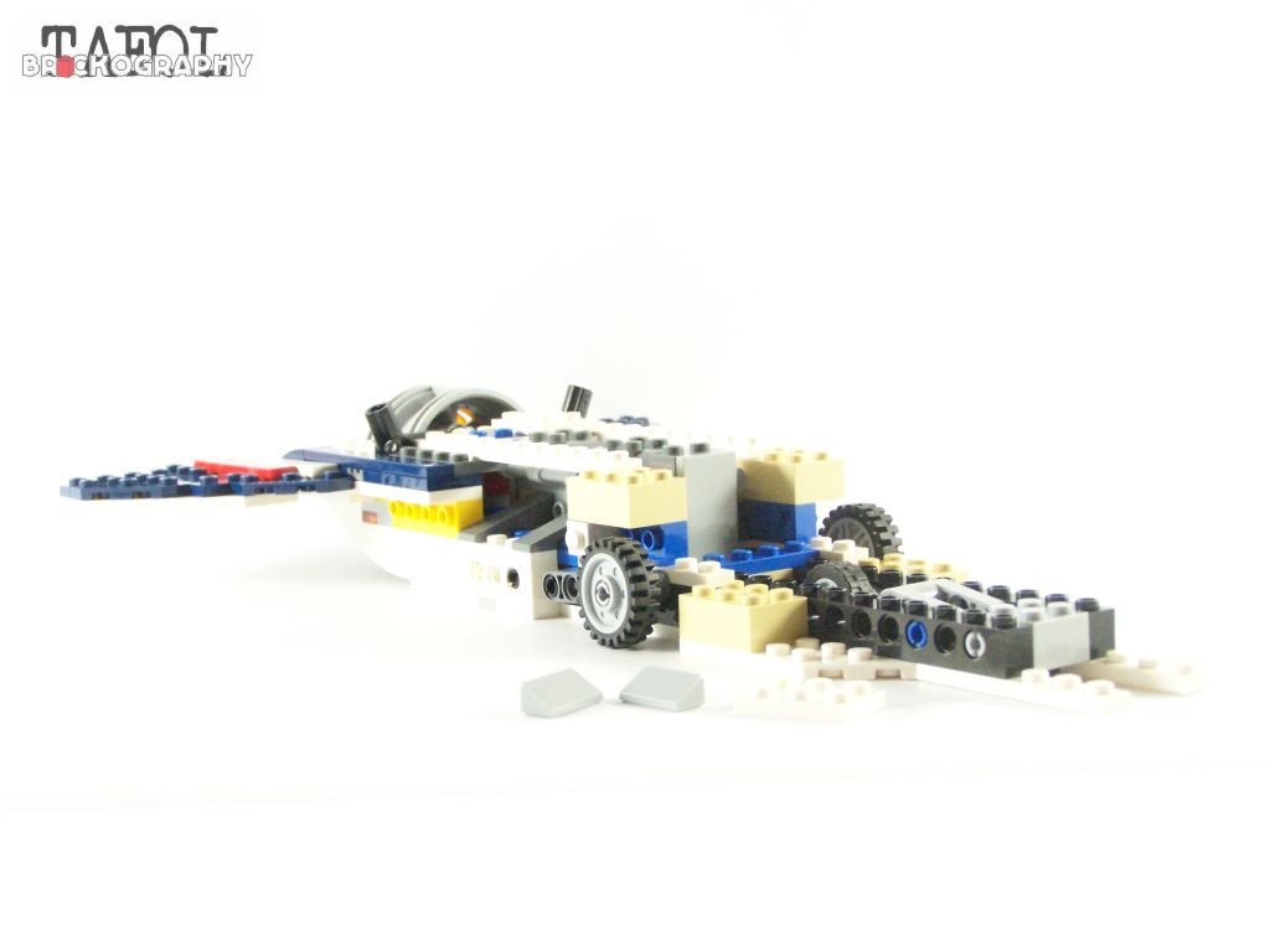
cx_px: 635
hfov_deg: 32.7
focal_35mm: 59
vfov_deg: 24.8
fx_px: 2165
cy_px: 476
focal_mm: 9.8
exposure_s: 1/60
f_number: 3.6
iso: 400
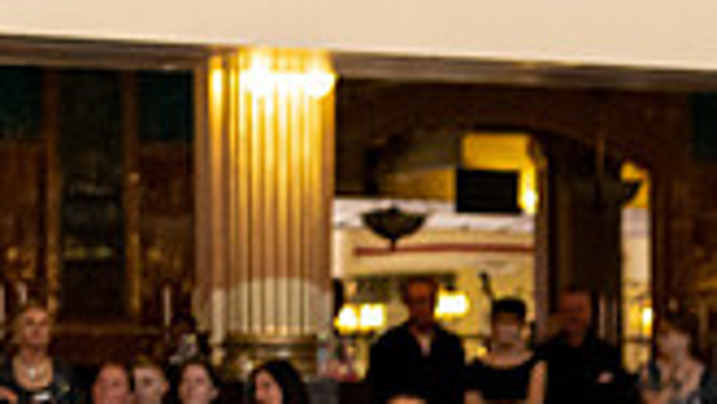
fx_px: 3804
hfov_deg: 10.1
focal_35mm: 200
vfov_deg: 6.0
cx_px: 1322
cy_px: 648
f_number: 2.2
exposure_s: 1/500
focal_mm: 46
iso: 4000
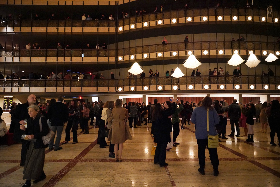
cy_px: 94
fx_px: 156
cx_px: 140
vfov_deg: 61.9
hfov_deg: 84.0
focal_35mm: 20
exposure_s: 1/100
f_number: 2.8
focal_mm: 20
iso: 10000
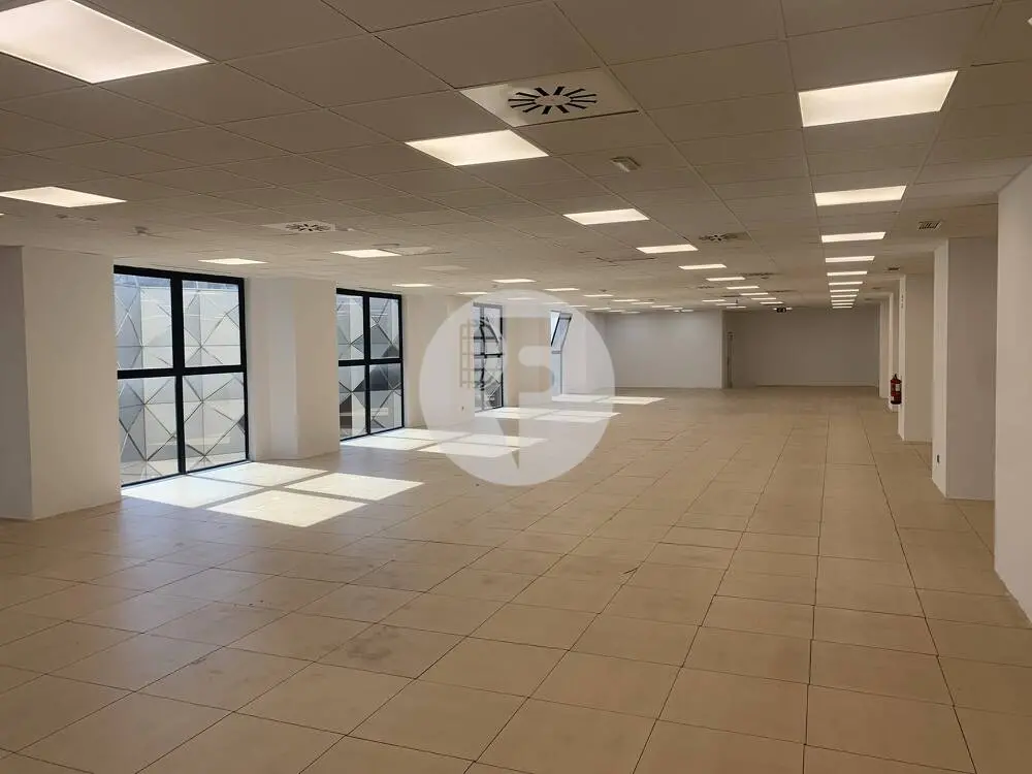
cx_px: 516
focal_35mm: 26
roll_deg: +0.8
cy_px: 387
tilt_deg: -4.2
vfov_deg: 53.1
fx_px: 775
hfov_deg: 67.3
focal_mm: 4.25
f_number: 1.8
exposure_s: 1/232
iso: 25
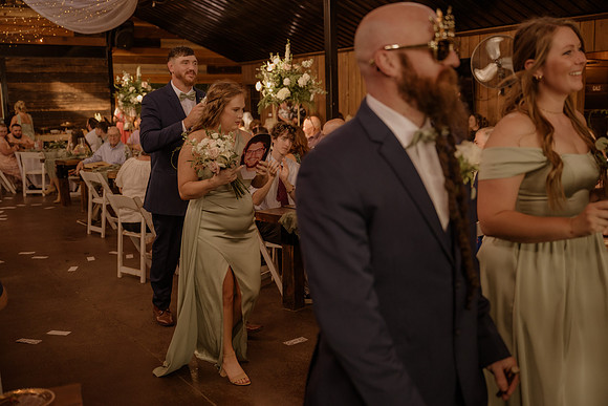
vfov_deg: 35.1
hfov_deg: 50.7
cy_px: 203
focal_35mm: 38
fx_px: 642
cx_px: 304
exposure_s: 1/320
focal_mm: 38
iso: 1000
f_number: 2.8
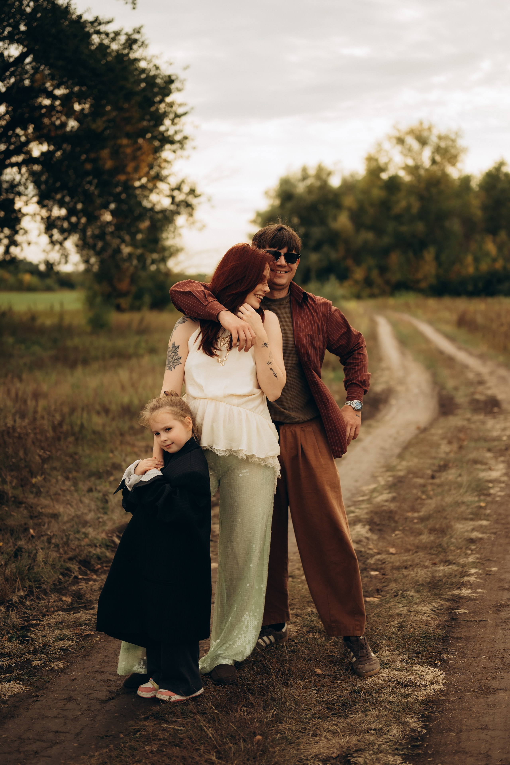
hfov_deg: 27.0
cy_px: 382
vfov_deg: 39.6
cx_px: 255
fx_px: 1061
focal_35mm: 50
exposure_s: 1/2500
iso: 100
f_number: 1.8
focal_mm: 50
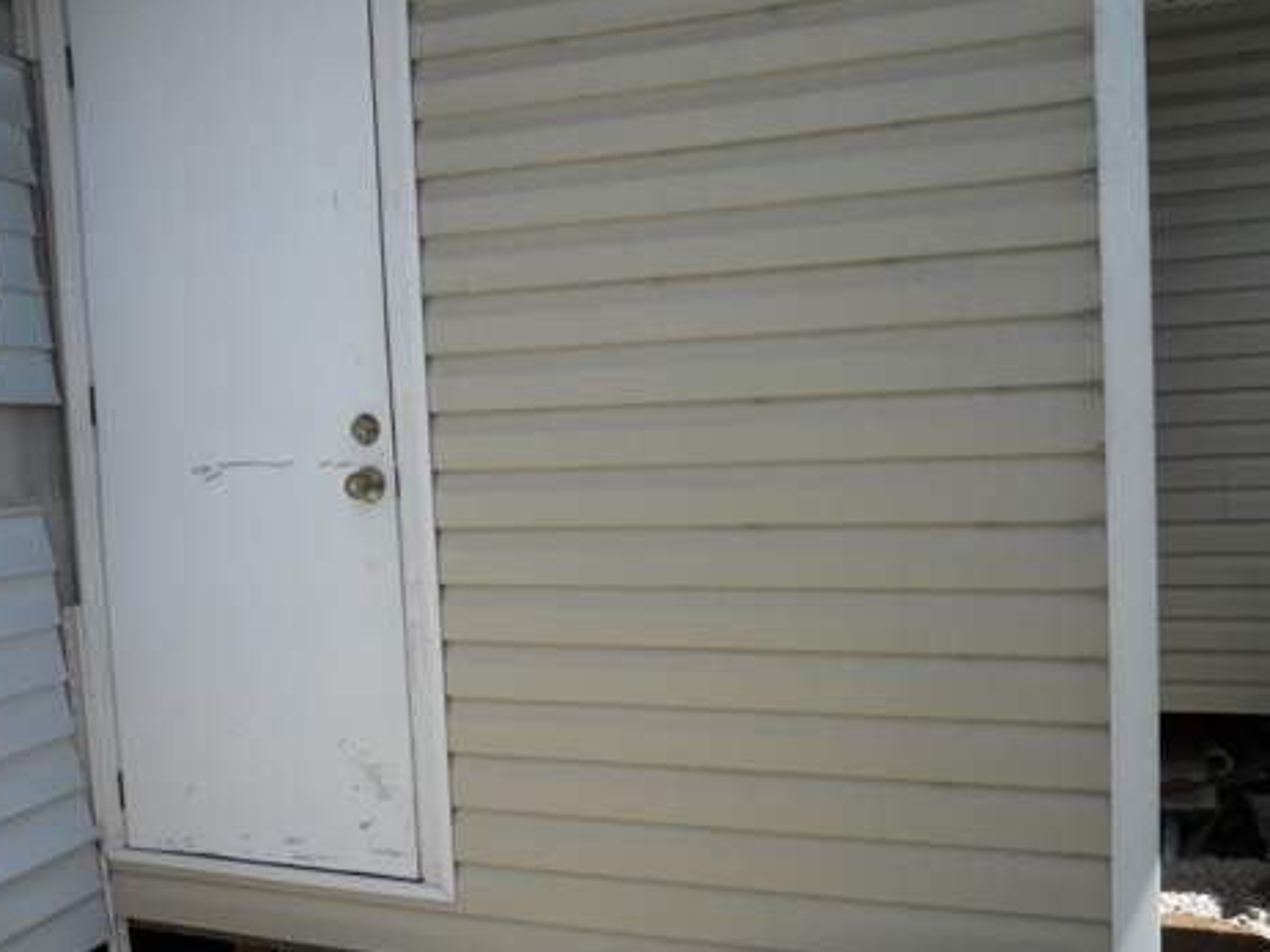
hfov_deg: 61.7
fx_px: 1064
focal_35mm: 29
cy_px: 484
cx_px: 623
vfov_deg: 48.2
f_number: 5.4
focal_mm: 5
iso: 80
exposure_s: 1/250
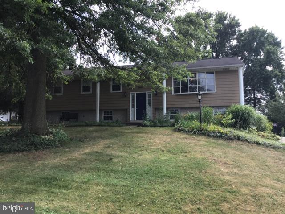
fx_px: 255
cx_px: 142
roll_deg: -0.1
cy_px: 107
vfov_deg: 45.4
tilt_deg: +4.9
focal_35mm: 31
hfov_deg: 58.4
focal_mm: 3.3
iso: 25
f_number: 2.4
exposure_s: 1/334
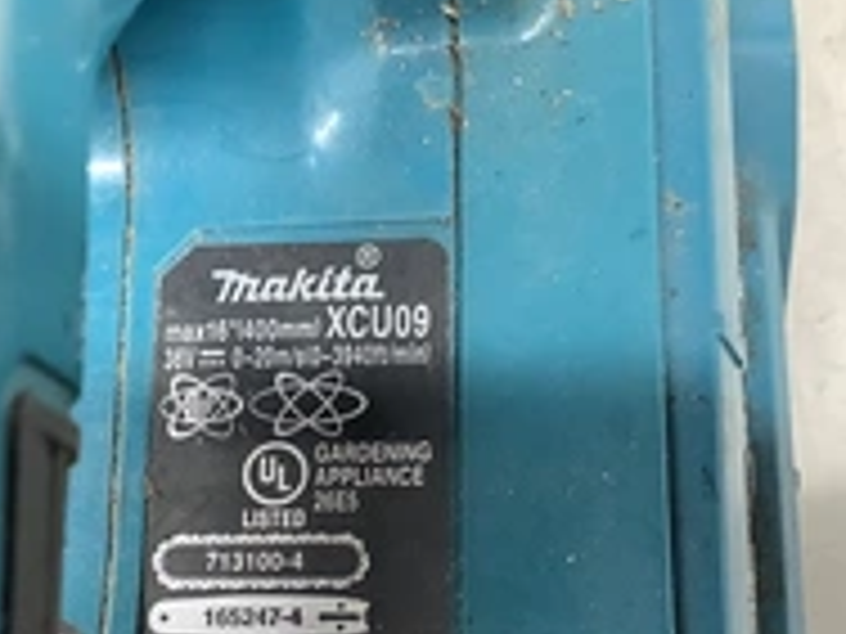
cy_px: 423
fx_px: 1613
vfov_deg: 22.2
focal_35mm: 66
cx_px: 387
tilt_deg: -64.3
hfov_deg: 29.4
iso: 125
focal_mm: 3.3
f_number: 2.4
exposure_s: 1/60
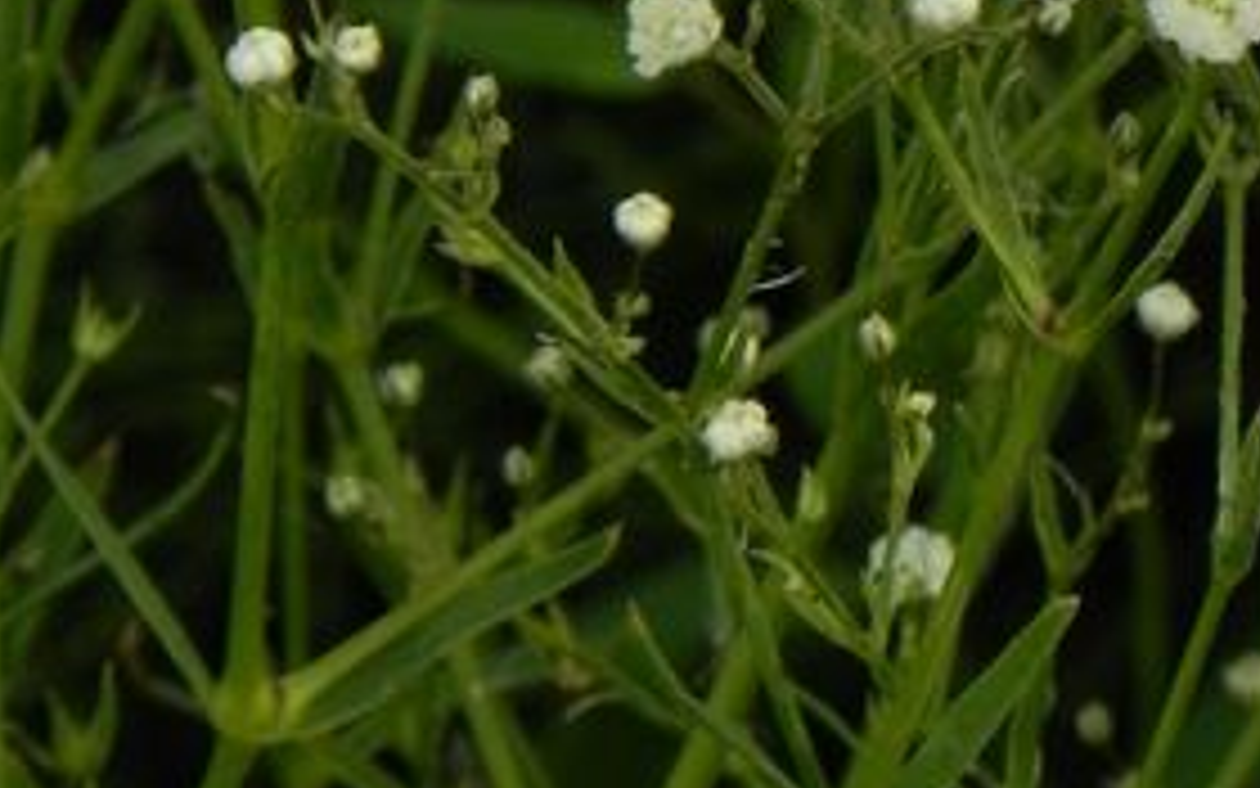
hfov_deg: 1.8
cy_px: -1000
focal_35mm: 1143
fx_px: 39250
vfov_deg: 1.1
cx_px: 1017
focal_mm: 67.2
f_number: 5
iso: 160
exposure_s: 1/500
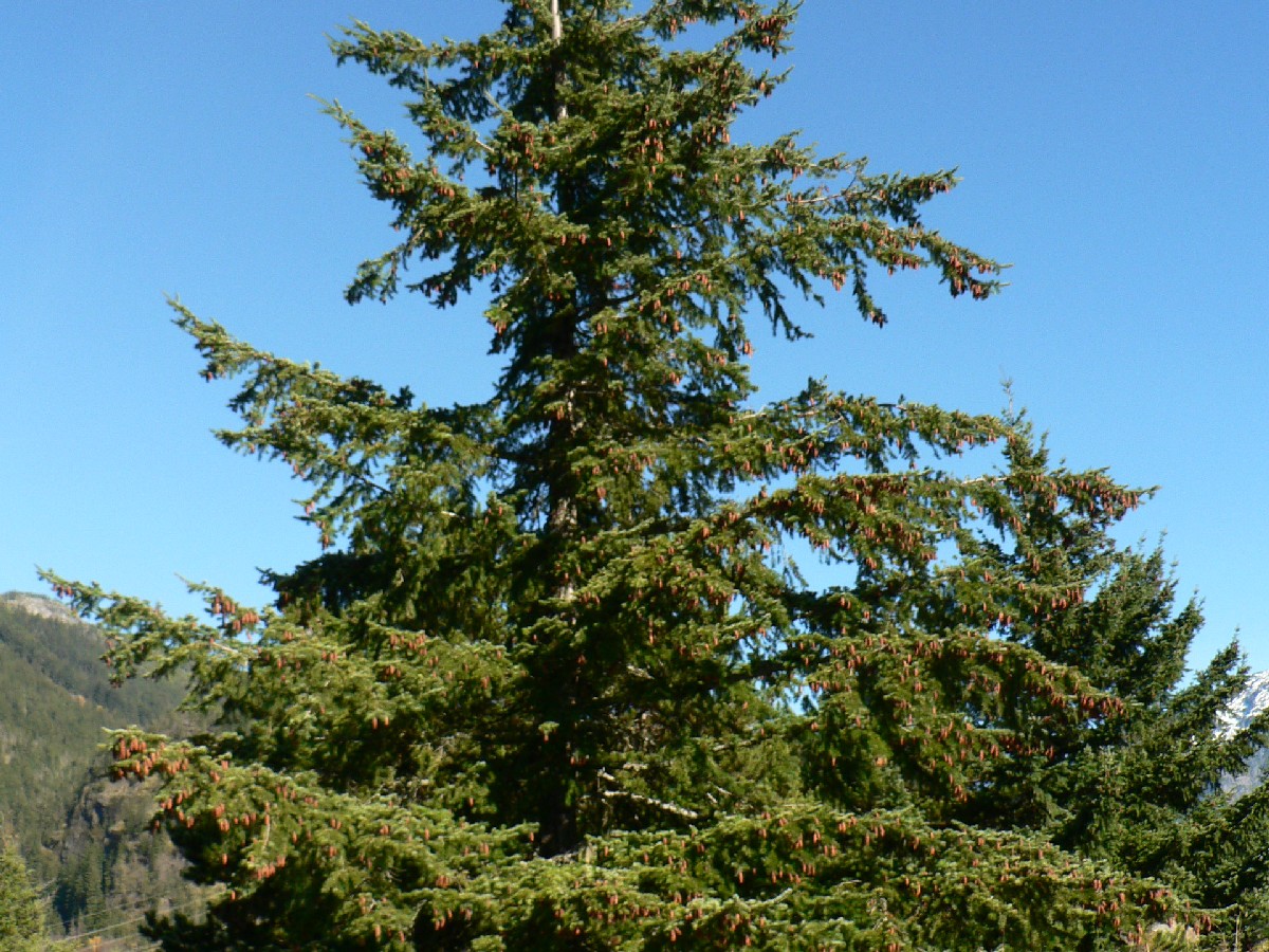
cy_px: 476
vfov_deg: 39.7
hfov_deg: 51.4
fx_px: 1320
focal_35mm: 36
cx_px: 634
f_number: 4
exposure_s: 1/400
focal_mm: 6
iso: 80
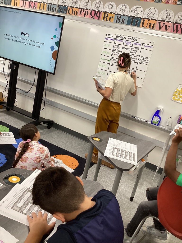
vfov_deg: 58.4
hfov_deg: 45.4
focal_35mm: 31
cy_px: 122
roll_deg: -13.2
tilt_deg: -17.0
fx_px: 217
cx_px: 91
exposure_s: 1/60
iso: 100
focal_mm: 3.3
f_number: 2.4
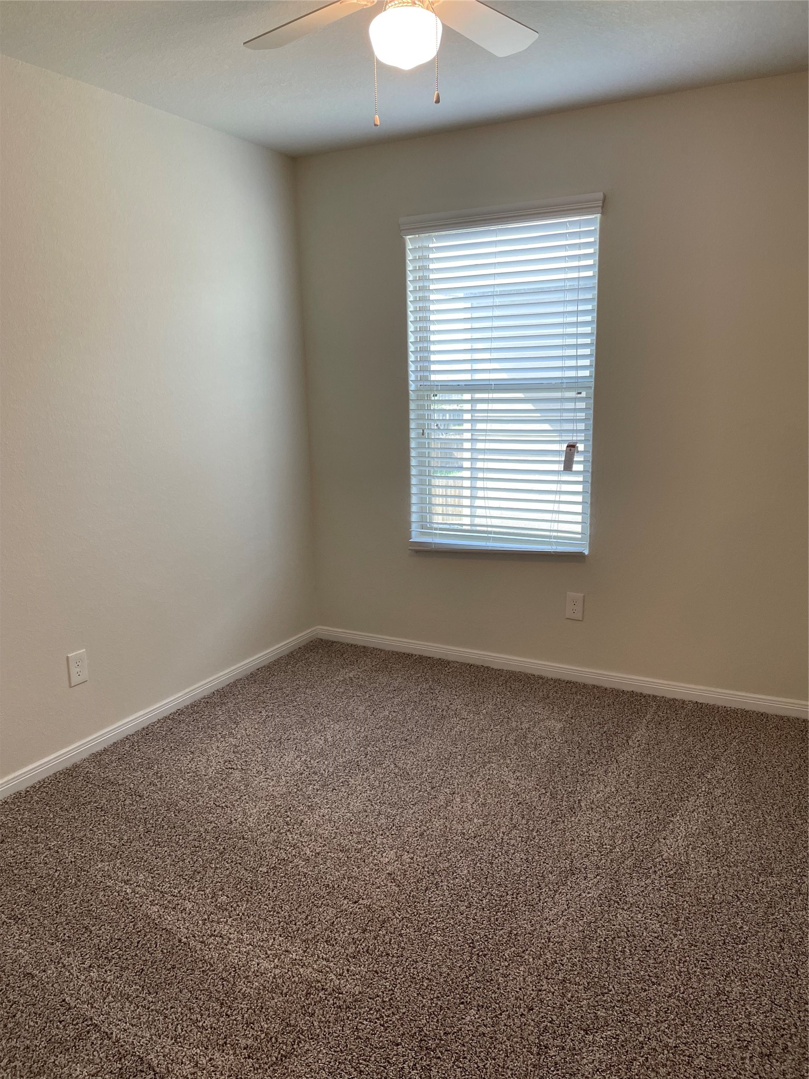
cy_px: 540
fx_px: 810
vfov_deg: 67.3
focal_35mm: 26
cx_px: 404
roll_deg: +1.8
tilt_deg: -11.5
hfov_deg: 53.1
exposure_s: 1/120
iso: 100
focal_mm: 4.2
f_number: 1.6
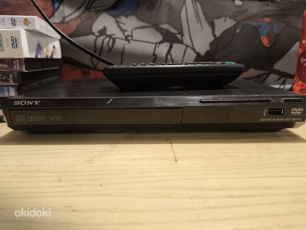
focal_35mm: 25
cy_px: 115
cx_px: 153
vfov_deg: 54.9
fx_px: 221
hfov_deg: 69.3
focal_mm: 4.71
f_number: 1.7
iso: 1250
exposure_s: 1/25
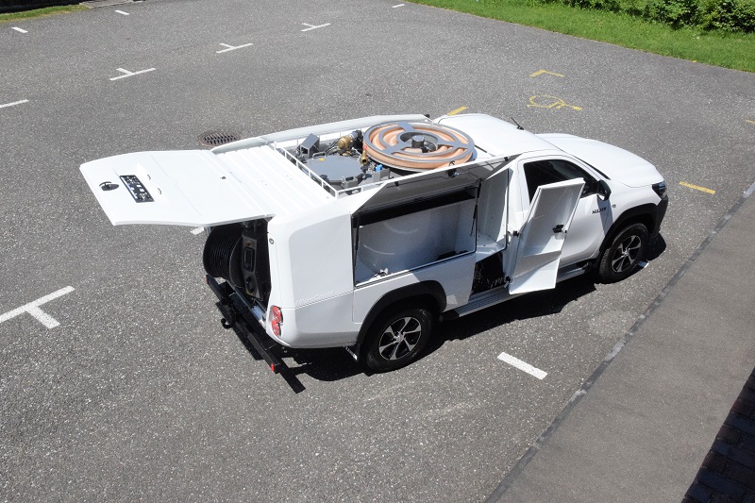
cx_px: 378
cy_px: 252
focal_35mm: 33
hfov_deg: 57.2
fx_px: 692
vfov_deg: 40.0
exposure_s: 1/1600
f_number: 20
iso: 2500
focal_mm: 22
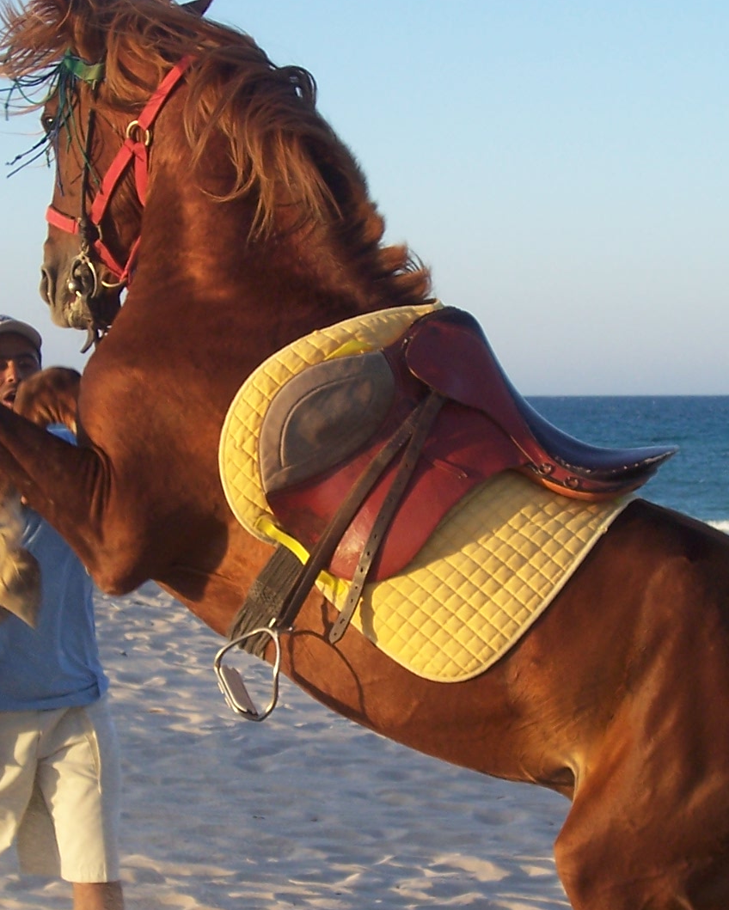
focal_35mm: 100
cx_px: 344
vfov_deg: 19.2
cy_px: 530
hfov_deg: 15.4
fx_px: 2695
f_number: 3.4
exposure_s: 1/250
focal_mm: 8.6
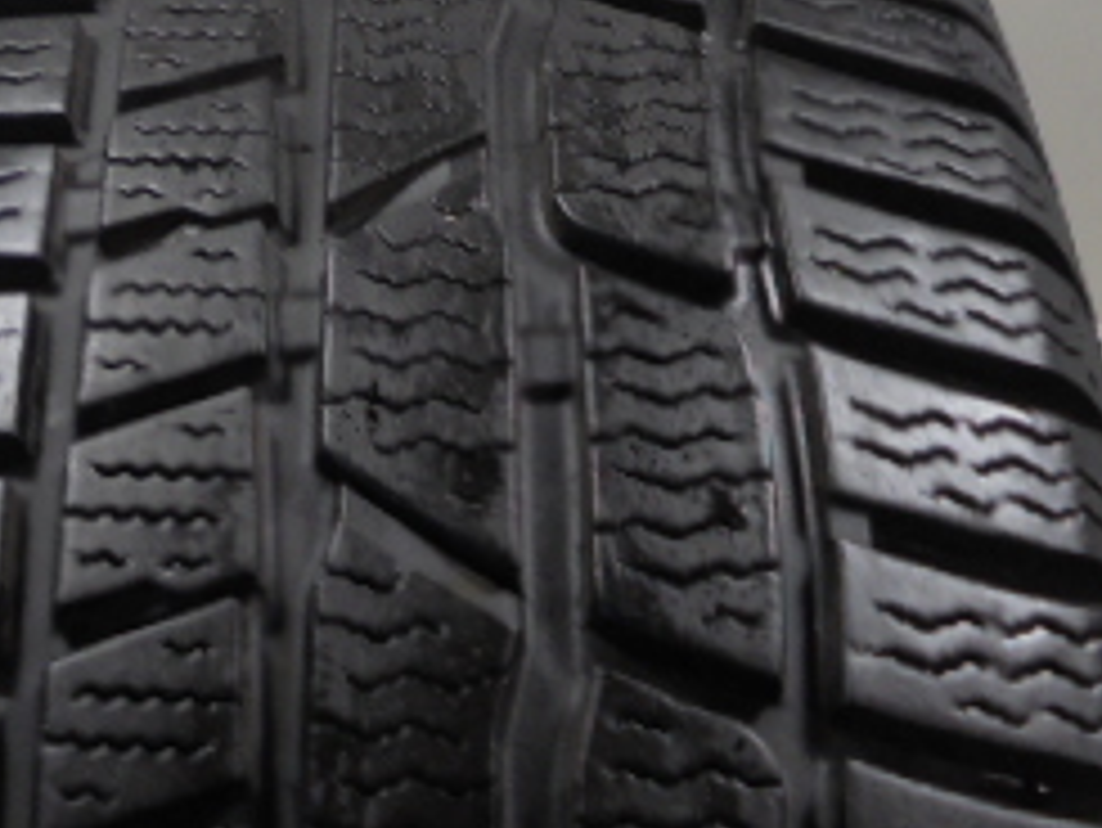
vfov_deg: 20.4
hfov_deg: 28.4
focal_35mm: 68
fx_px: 2166
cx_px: 369
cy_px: -130
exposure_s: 1/30
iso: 100
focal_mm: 4.6
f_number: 3.5
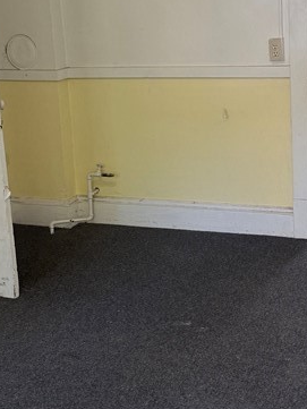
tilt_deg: -11.2
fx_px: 804
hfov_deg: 21.6
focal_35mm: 68
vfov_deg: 28.5
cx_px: 167
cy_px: 168
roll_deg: +3.2
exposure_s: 1/60
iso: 200
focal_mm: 6.76
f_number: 1.78
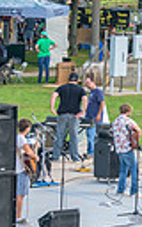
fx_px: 1653
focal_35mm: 267
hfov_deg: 4.9
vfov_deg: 7.9
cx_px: 154
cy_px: 120
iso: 90
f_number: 4
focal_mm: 58
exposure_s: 1/100
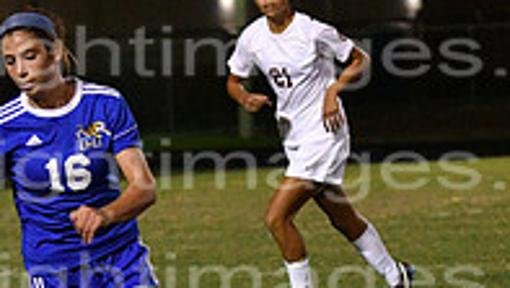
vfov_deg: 3.1
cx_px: 124
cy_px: 341
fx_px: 5384
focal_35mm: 398
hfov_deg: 5.4
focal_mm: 86
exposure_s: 1/800
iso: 8000
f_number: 4
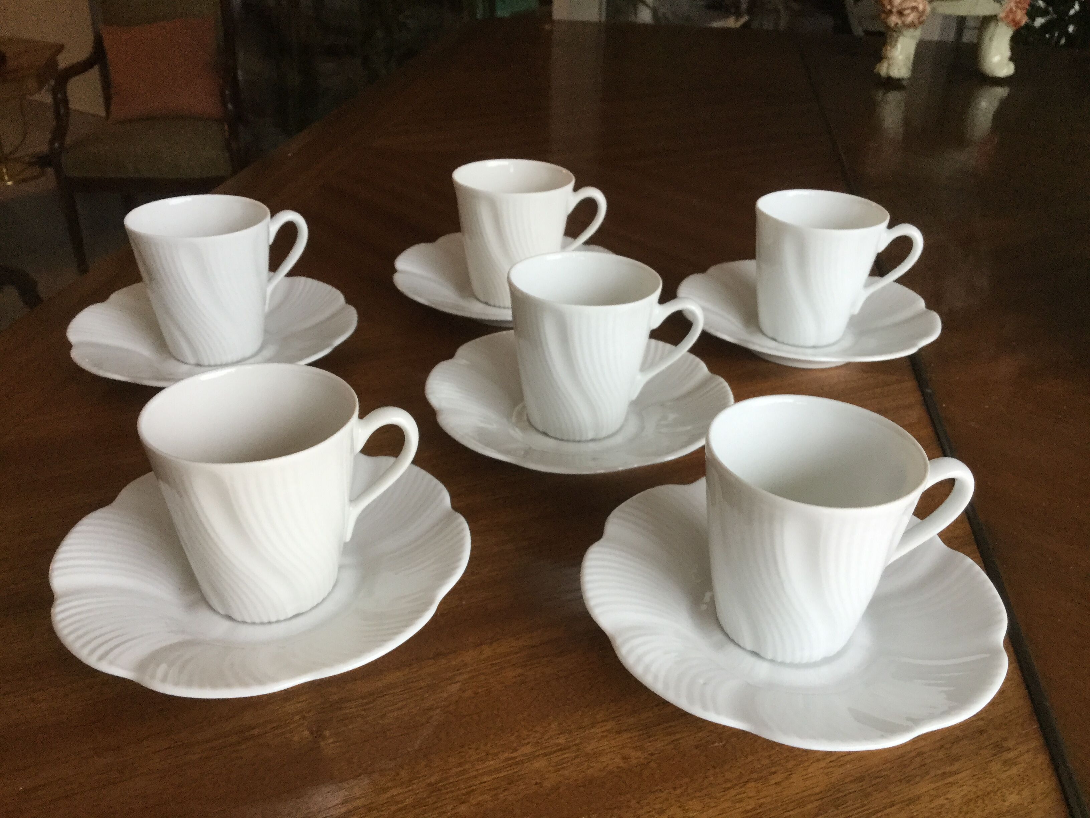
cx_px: 545
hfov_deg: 58.4
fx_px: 976
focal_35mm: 31
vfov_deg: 45.4
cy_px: 409
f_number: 2.4
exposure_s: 1/33
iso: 50
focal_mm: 3.3
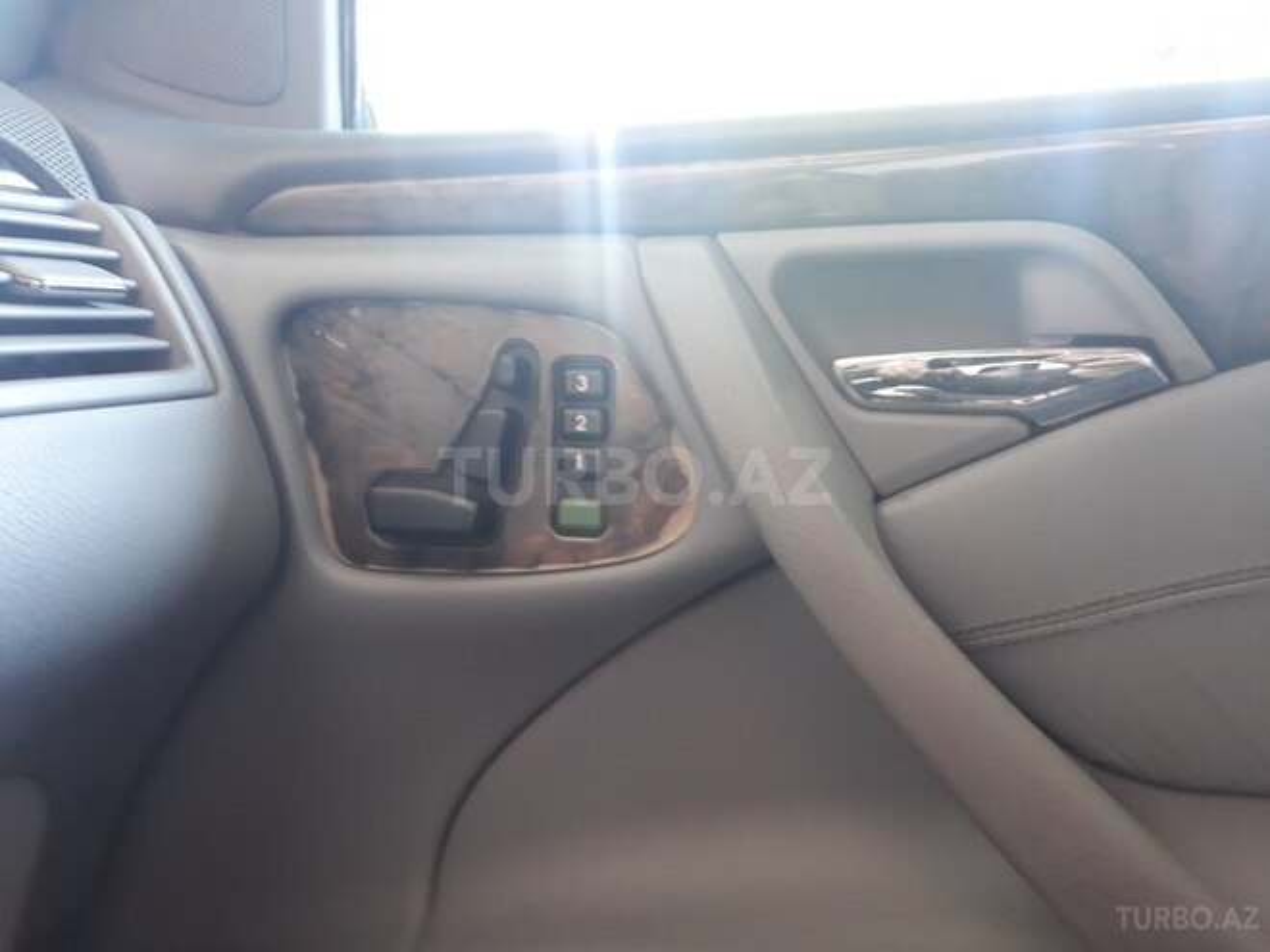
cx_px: 635
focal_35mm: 27
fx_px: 991
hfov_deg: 65.3
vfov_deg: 51.4
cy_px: 476
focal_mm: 3.6
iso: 250
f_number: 1.9
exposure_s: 1/17
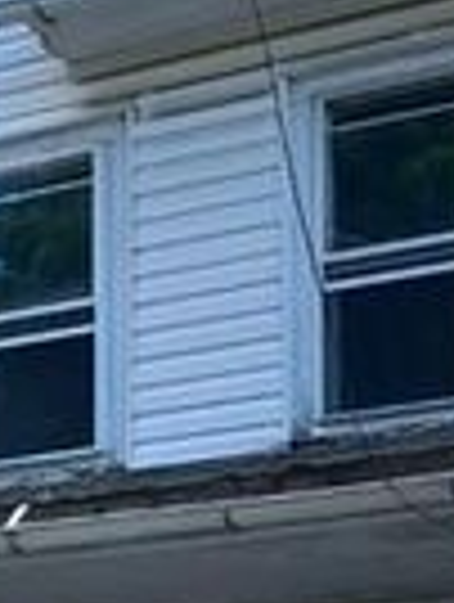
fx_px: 2423
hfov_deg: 10.6
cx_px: -18
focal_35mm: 139
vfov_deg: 13.9
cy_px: 655
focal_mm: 3.99
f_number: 1.8
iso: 32
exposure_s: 1/615
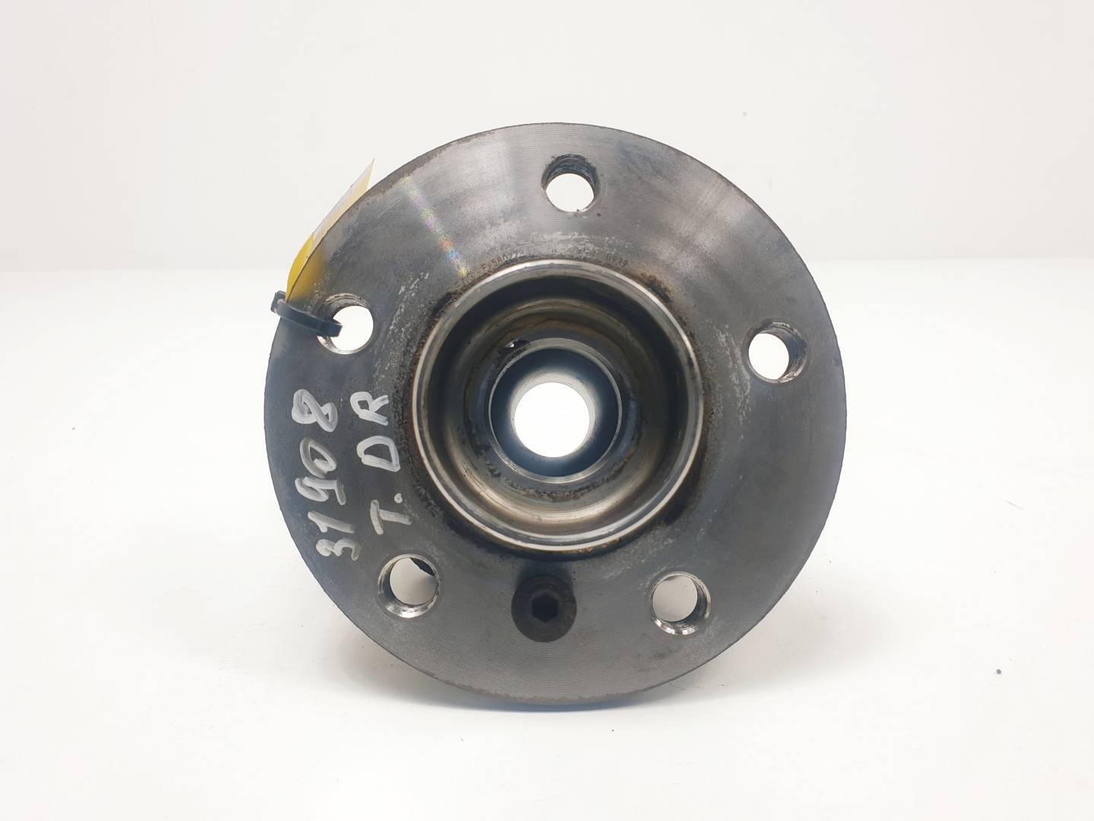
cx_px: 547
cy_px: 410
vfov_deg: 53.1
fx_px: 822
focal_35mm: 26
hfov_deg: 67.3
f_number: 2.4
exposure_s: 1/238
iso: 50
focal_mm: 4.3
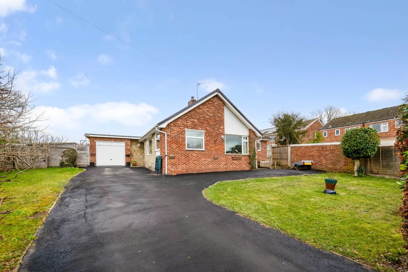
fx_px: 159
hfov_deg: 104.3
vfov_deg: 81.2
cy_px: 136
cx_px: 204
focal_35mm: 14
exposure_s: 1/400
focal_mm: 14
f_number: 7.1
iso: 200
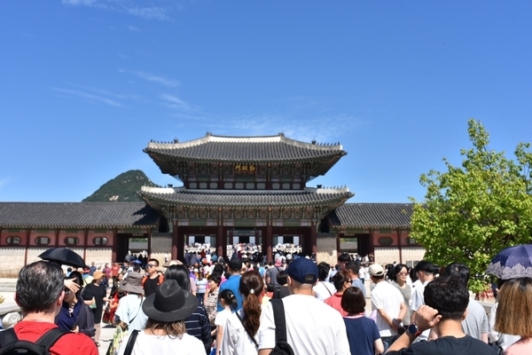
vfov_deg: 37.9
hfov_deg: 54.4
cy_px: 178
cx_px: 266
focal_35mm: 35
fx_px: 517
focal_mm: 35
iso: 200
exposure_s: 1/400
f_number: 10
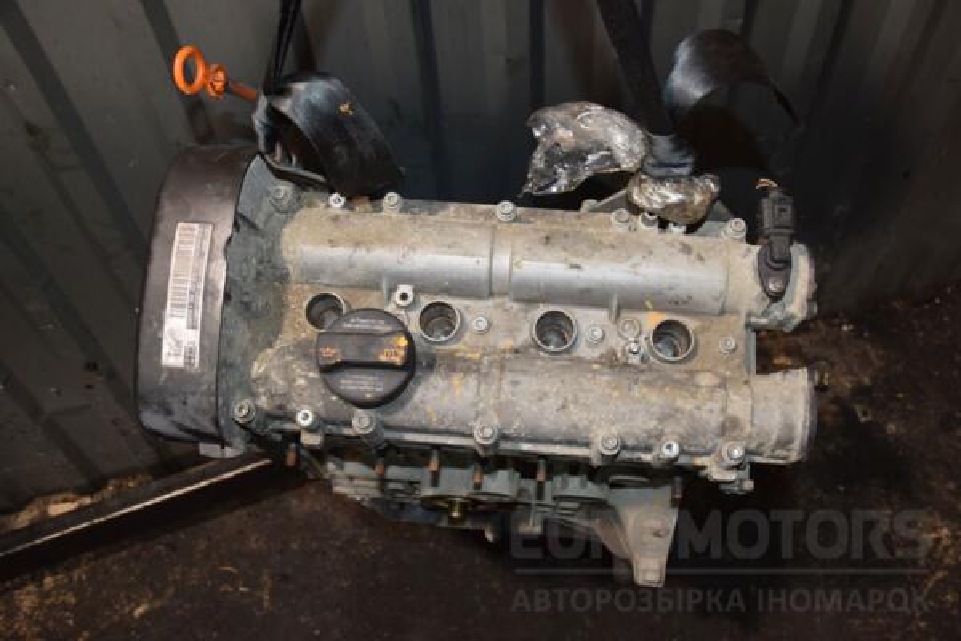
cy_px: 320
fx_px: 881
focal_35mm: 33
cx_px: 480
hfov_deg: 57.2
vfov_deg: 40.0
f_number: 5
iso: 800
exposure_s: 1/80
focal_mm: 22
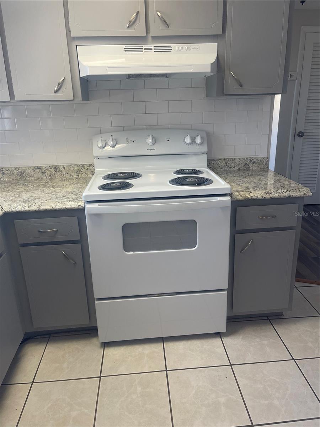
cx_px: 160
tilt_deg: -18.9
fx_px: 308
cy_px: 214
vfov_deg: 69.4
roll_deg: +1.8
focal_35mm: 25
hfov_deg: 54.9
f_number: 1.6
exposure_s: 1/120
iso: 125
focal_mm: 5.1
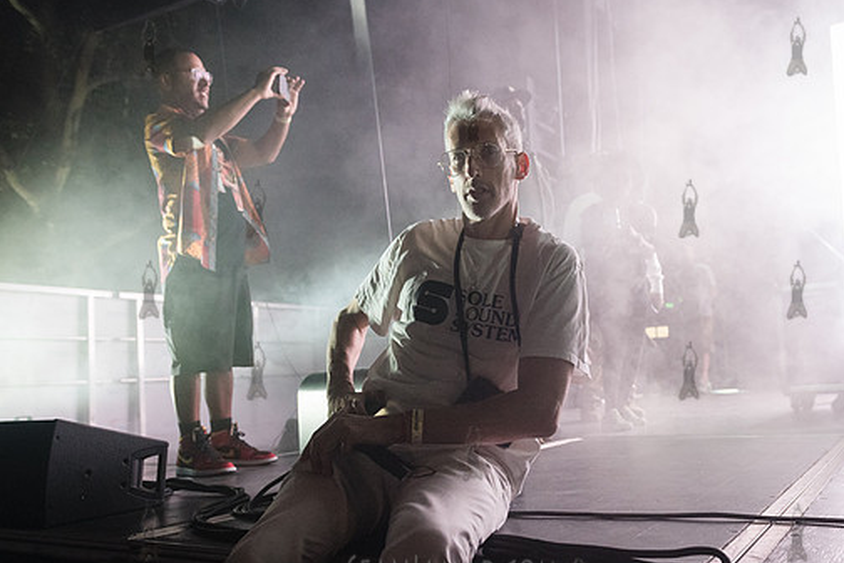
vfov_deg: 39.8
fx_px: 774
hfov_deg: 56.9
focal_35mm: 33
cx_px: 493
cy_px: 345
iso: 3200
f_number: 3.5
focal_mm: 24
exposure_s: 1/400
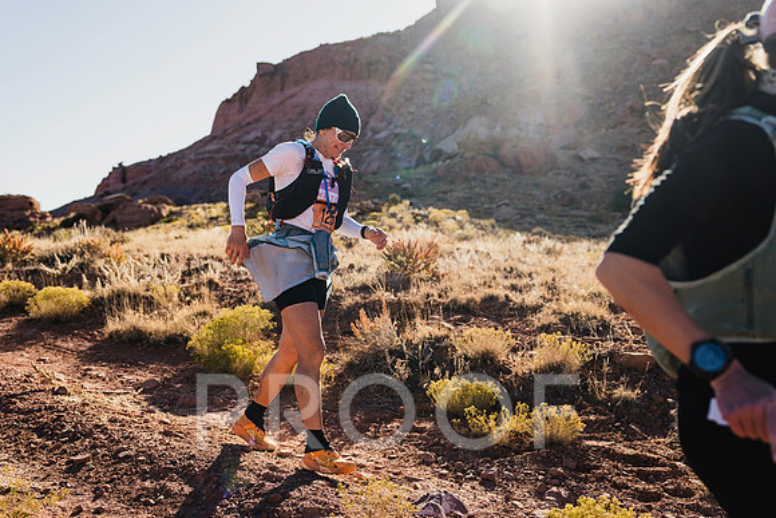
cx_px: 362
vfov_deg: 32.2
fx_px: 897
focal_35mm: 42
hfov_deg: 46.7
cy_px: 249
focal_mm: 39
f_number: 3.2
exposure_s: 1/1250
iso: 125
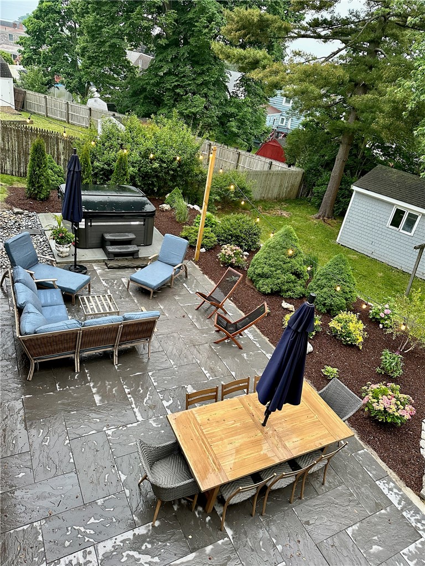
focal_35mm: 24
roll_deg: -11.6
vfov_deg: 71.6
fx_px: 393
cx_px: 212
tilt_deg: -27.6
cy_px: 283
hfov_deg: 56.8
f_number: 1.78
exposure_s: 1/60
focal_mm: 6.86
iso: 400
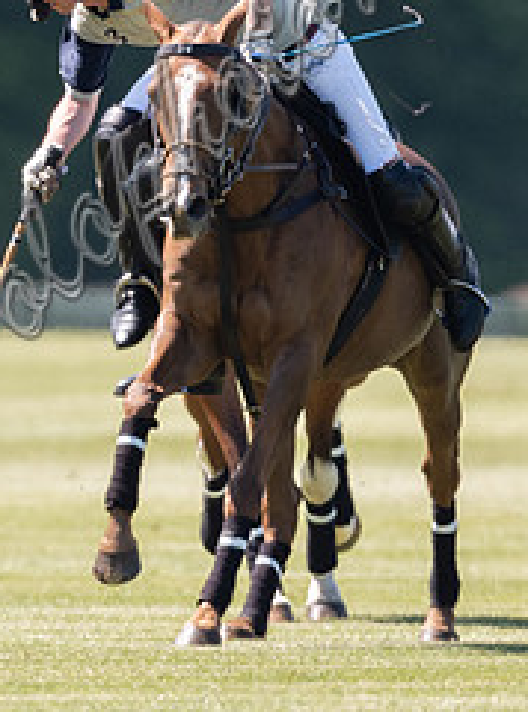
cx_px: 237
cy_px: 299
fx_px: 44655
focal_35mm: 2180
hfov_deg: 0.7
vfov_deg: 0.9
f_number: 4
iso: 400
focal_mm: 500
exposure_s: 1/2000
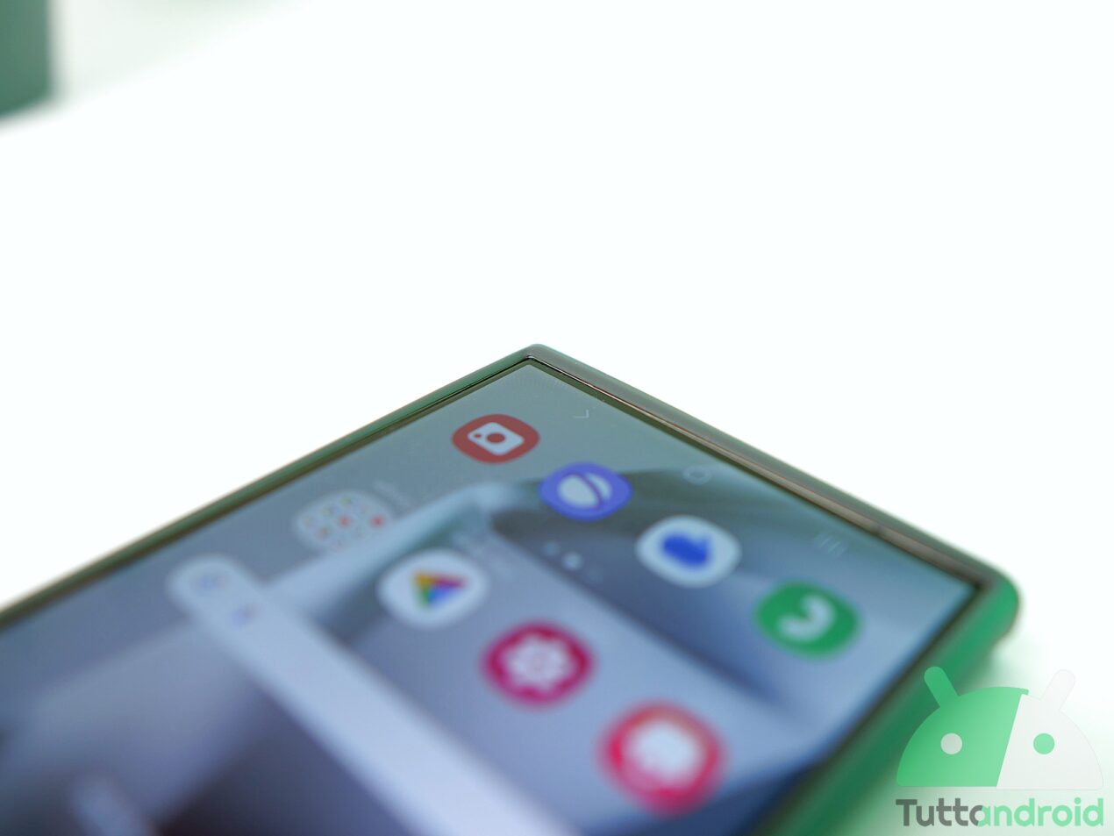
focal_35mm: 32
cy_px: 418
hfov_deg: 56.8
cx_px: 557
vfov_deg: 44.2
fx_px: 1030
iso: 200
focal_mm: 16
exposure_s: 1/100
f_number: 1.8
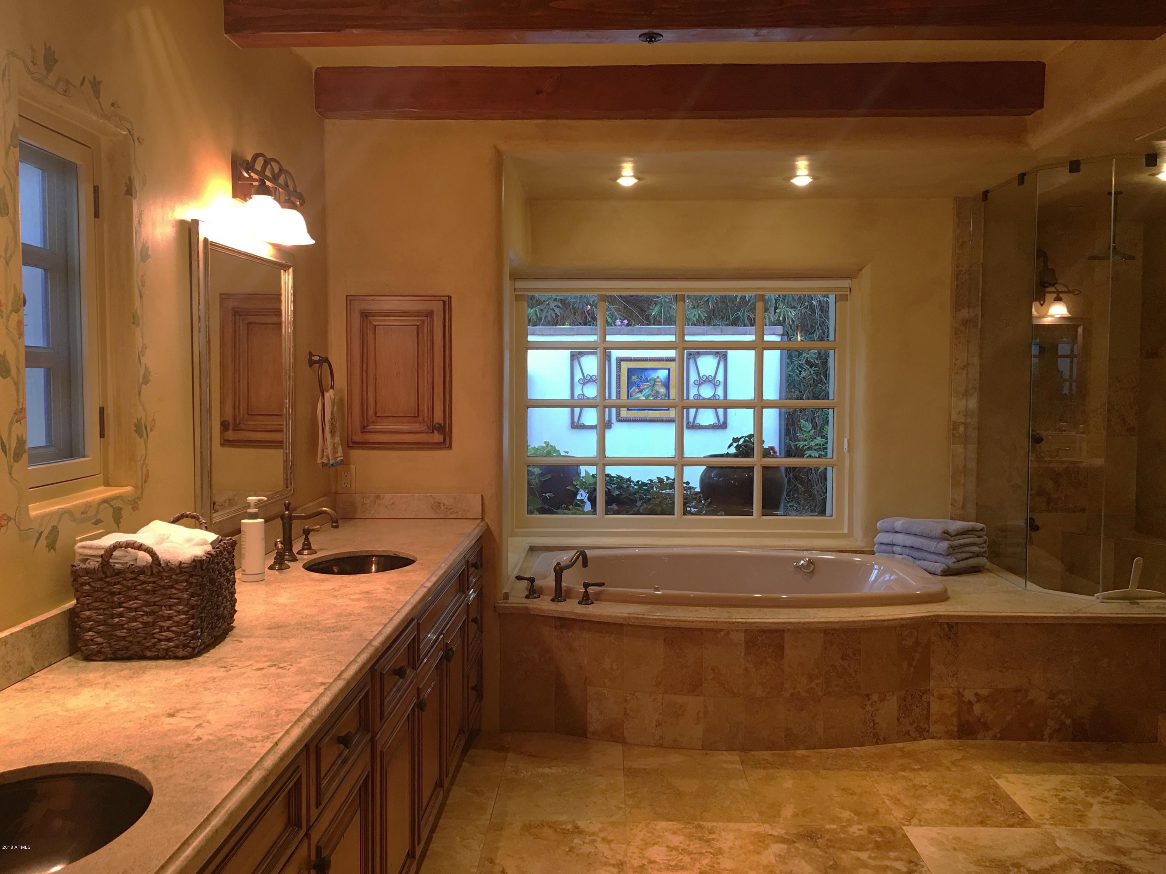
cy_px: 437
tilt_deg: -1.8
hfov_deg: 61.7
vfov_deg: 48.2
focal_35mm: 29
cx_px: 583
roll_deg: -1.4
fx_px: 977
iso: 40
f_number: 2.2
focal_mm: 4.15
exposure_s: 1/15
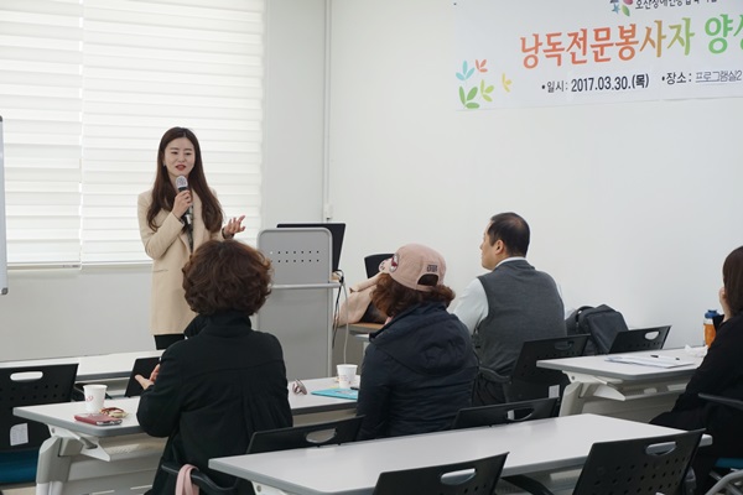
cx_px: 372
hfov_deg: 27.0
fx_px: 1548
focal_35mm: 75
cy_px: 248
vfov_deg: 18.2
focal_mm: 50
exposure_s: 1/80
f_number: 5.6
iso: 800
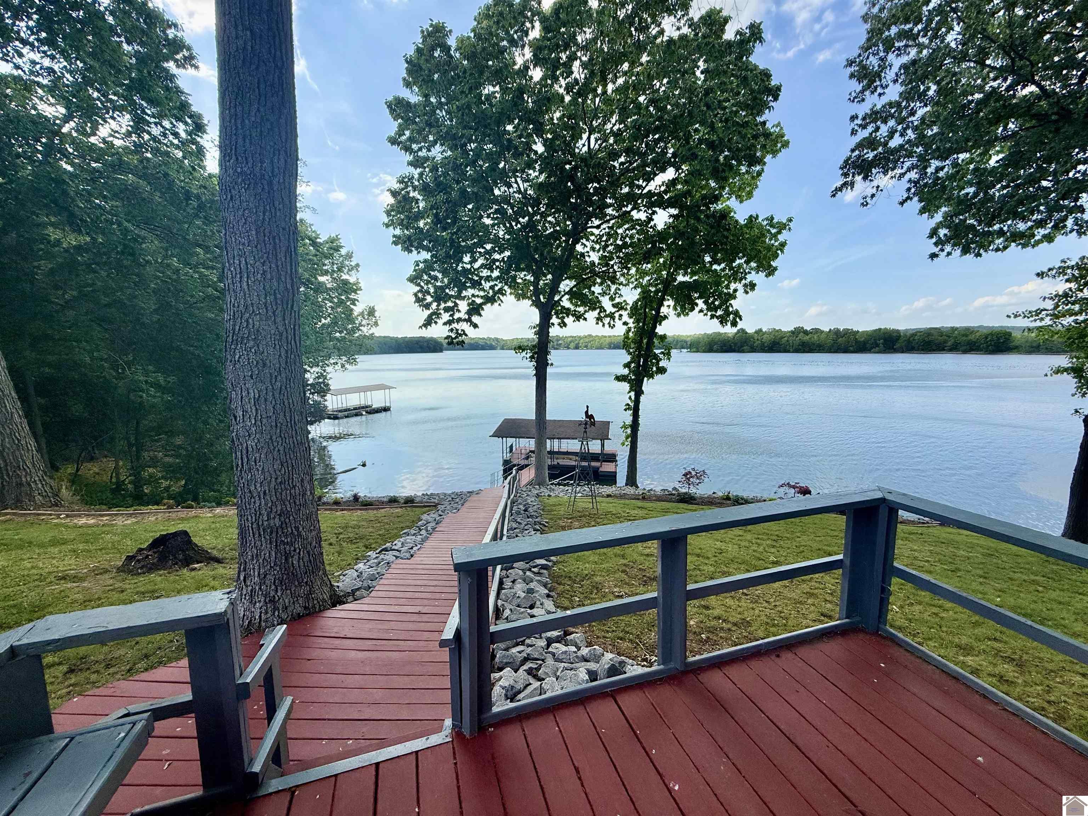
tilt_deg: -6.9
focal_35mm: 14
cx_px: 544
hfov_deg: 102.1
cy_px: 408
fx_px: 440
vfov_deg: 85.7
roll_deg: +0.7
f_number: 2.2
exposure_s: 1/1901
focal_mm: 2.22
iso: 50
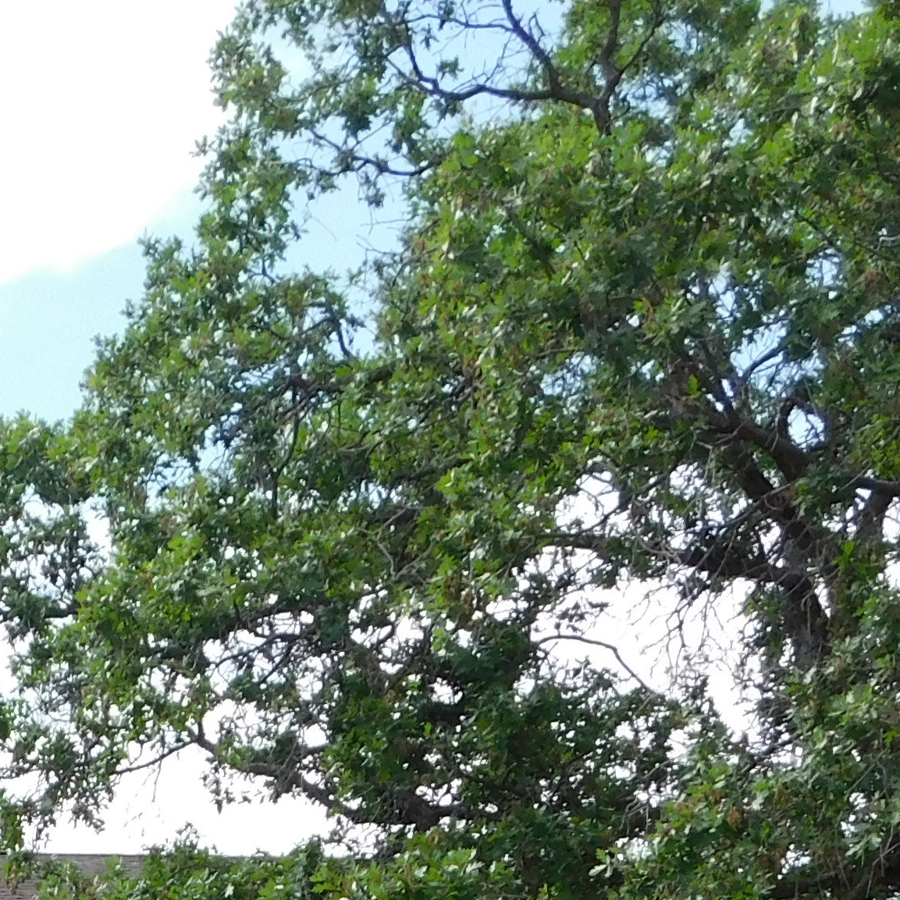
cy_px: 1331
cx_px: -322
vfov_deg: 15.2
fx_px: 3118
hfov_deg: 15.5
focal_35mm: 106
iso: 125
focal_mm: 5.3
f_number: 3.2
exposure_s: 1/640
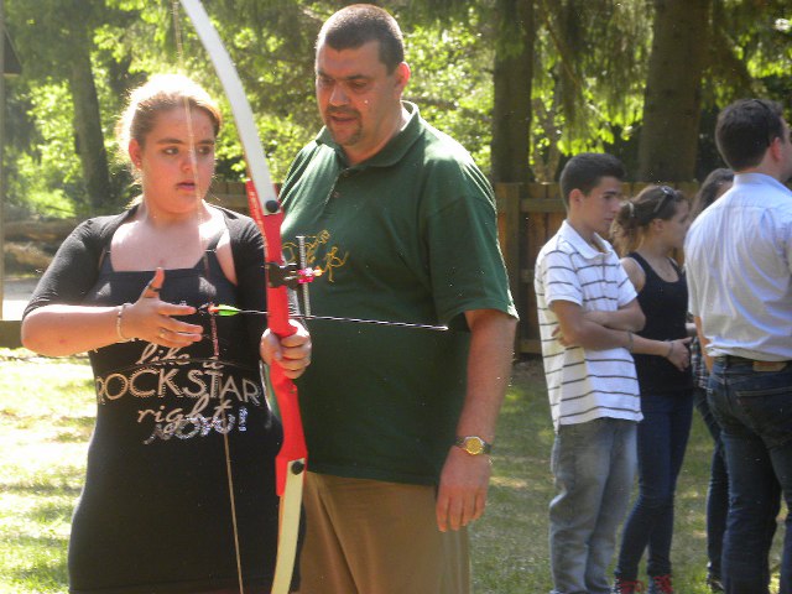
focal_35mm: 144
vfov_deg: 10.3
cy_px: 297
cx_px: 396
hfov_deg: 13.7
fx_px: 3295
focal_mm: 25.7
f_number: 4.5
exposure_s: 1/125
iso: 138
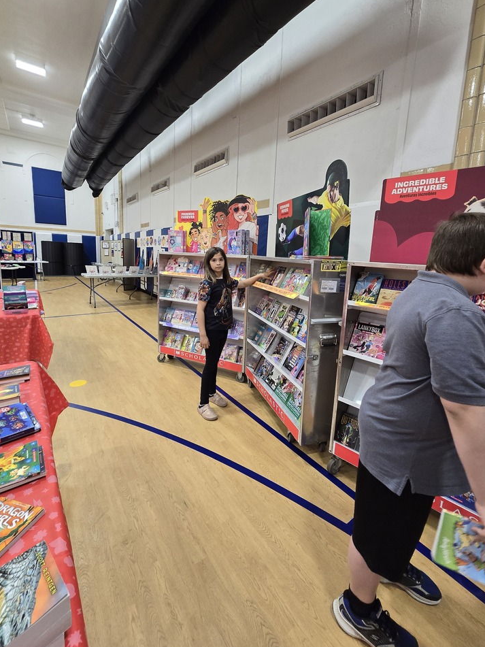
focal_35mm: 14
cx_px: 246
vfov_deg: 101.9
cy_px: 303
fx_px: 262
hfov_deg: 85.7
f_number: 2.2
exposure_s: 1/60
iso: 200
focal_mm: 2.2
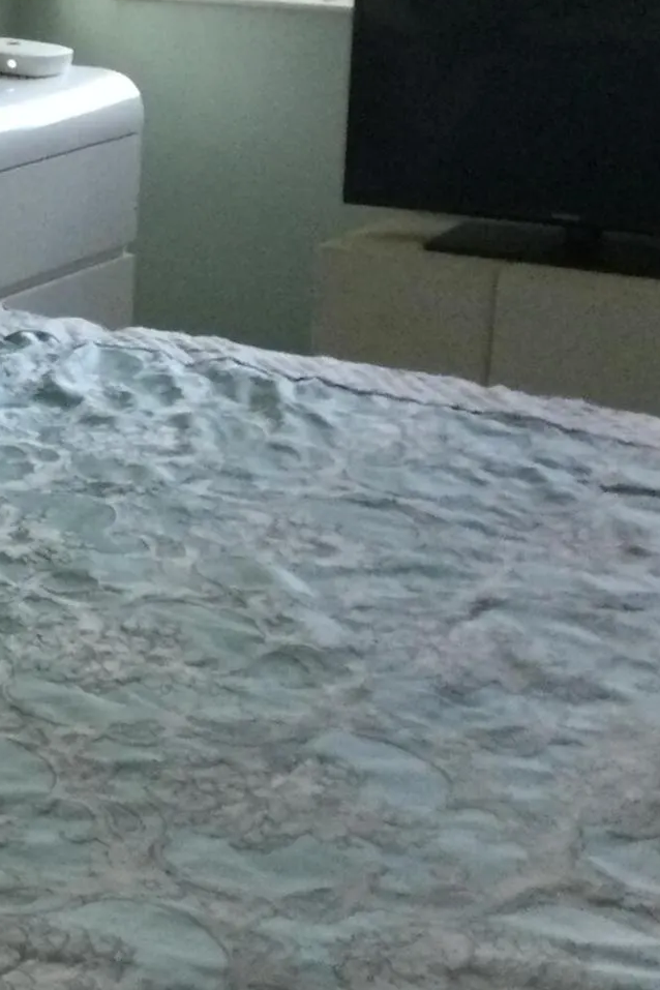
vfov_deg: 21.0
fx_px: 2667
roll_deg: -1.2
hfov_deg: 13.3
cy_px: 444
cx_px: -354
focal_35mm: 97
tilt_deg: -17.6
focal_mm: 3.3
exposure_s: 1/30
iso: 125
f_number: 2.4
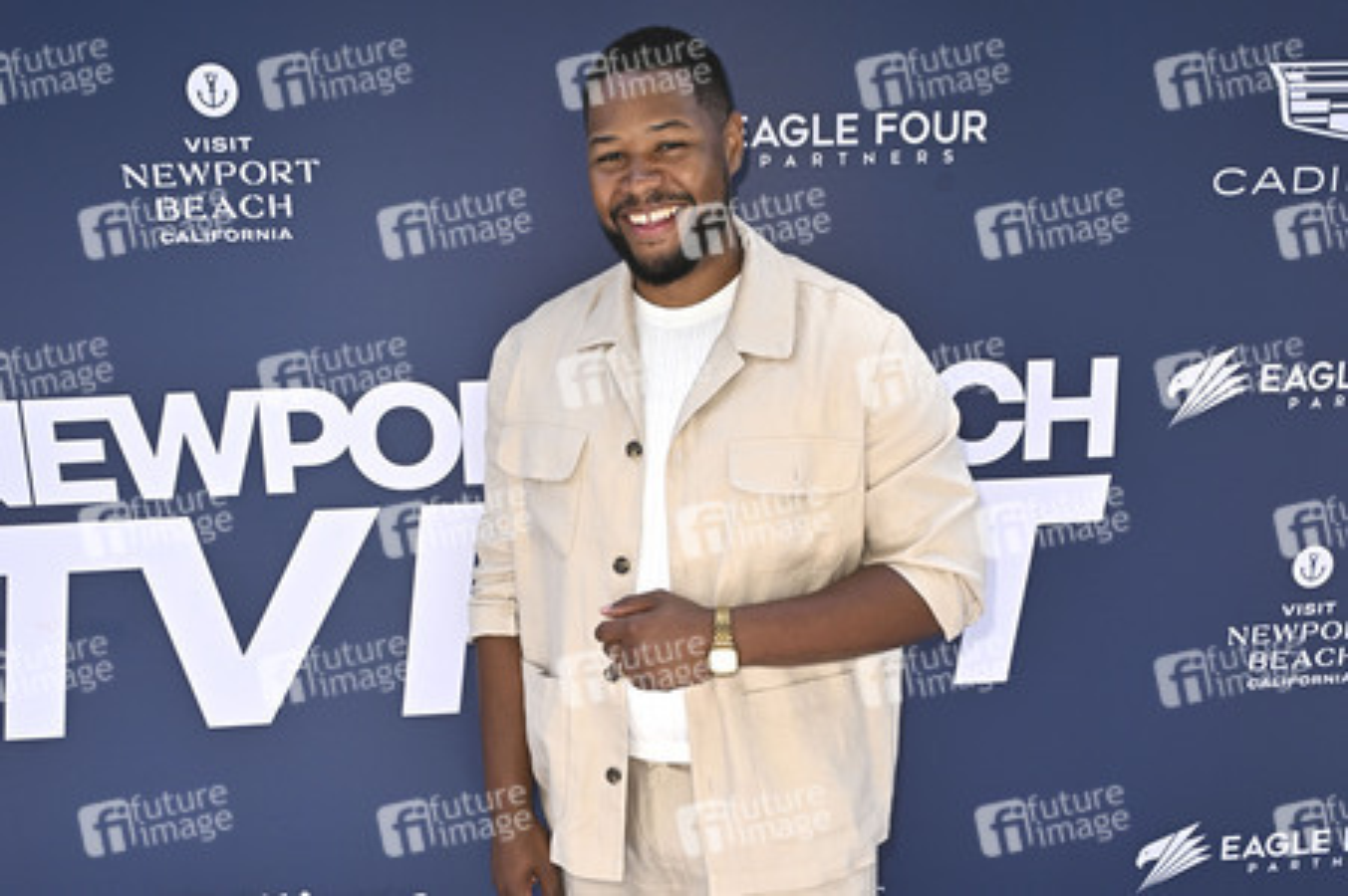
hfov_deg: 63.7
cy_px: 448
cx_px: 674
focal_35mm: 29
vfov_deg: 44.9
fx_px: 1085
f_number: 7.1
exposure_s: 1/320
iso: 500
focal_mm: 29
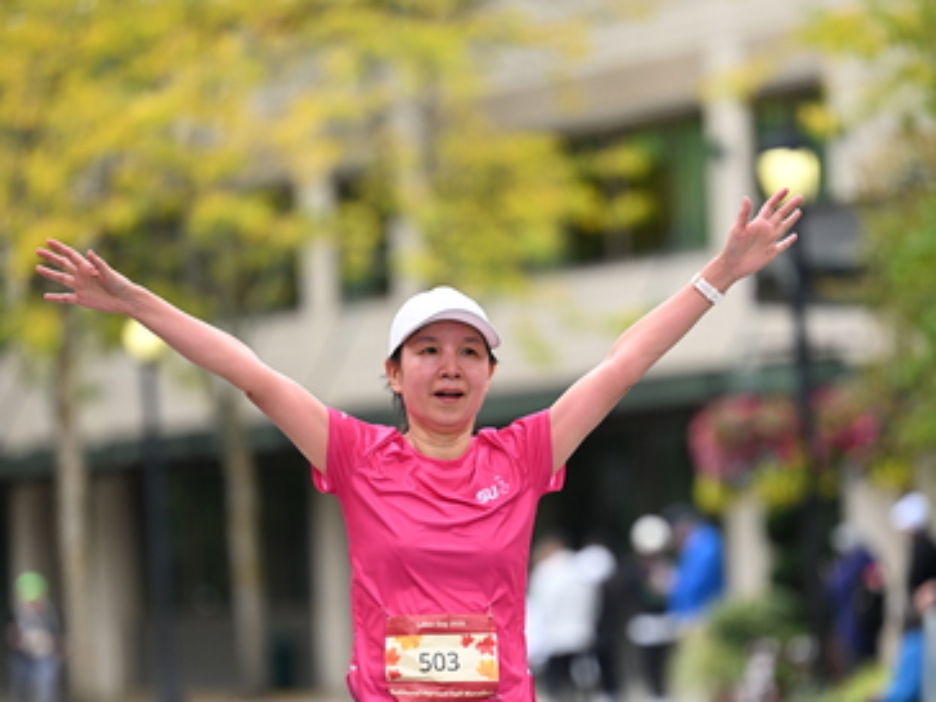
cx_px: 467
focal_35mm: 254
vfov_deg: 5.8
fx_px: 6868
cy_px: 532
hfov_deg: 7.8
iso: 640
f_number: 2.8
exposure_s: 1/2000
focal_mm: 175
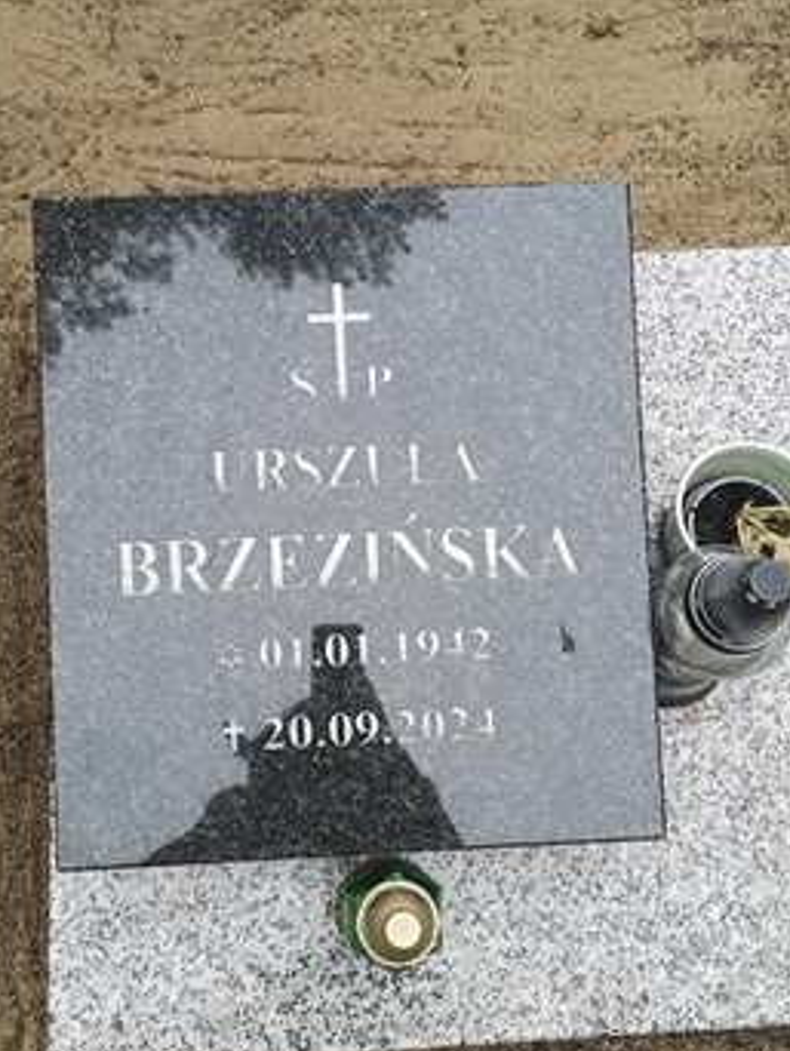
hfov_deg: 39.7
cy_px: 590
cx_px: 390
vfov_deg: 51.2
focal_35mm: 36
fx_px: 1094
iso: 50
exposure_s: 1/281
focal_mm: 5.58
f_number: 1.8
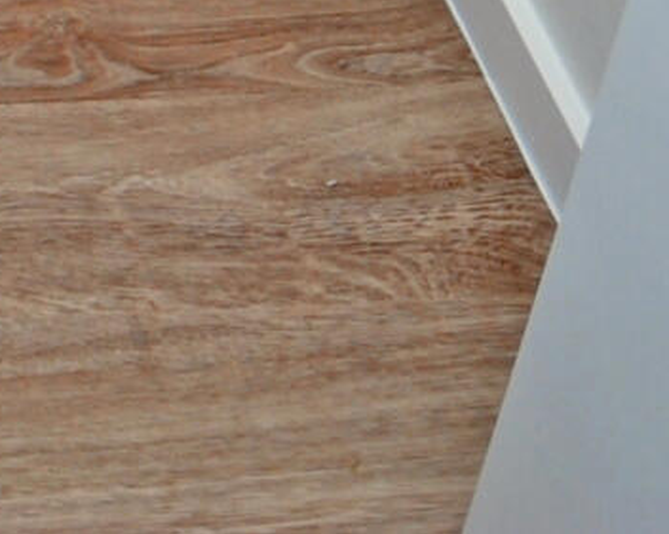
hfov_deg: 11.6
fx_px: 2849
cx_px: -796
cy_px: -1361
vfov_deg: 8.1
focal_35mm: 144
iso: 500
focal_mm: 18
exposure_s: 1/30
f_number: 11
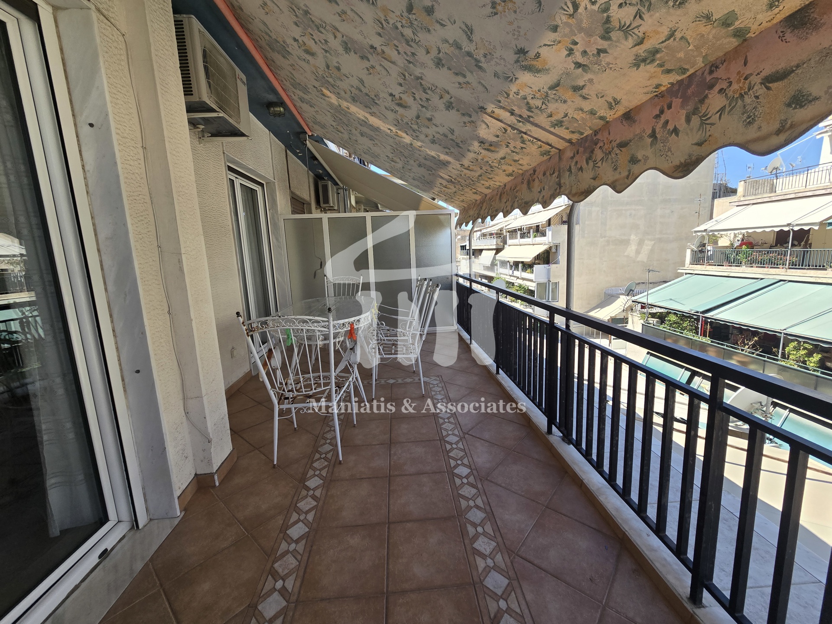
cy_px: 312
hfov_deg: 106.2
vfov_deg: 89.9
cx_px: 416
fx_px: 312
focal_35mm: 13
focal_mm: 2.2
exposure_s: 1/984
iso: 50
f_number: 2.2
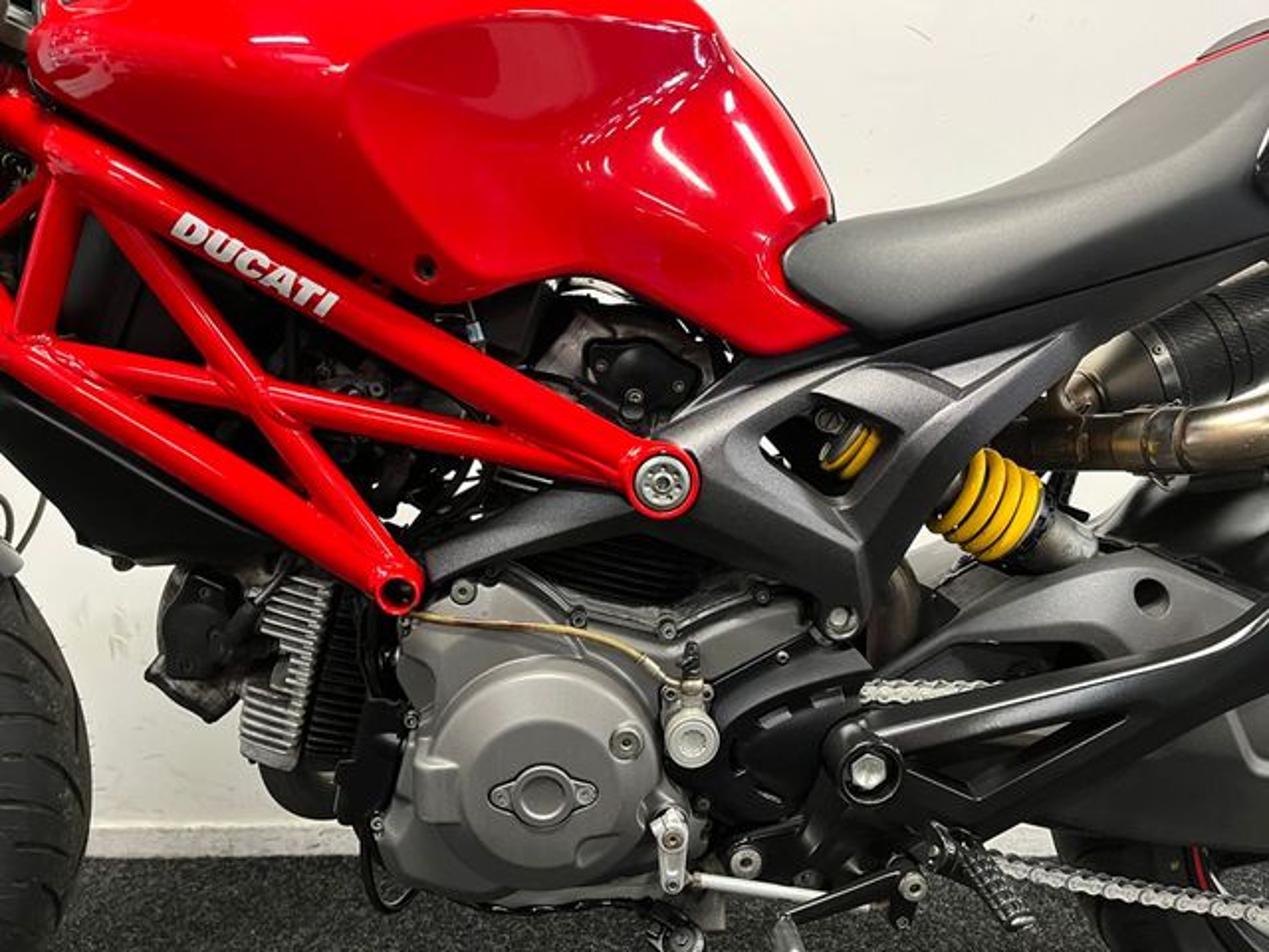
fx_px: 953
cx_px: 634
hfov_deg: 67.3
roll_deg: -0.5
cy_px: 476
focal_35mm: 26
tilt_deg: -1.8
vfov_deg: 53.1
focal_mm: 5.1
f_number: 1.6
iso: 400
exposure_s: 1/33
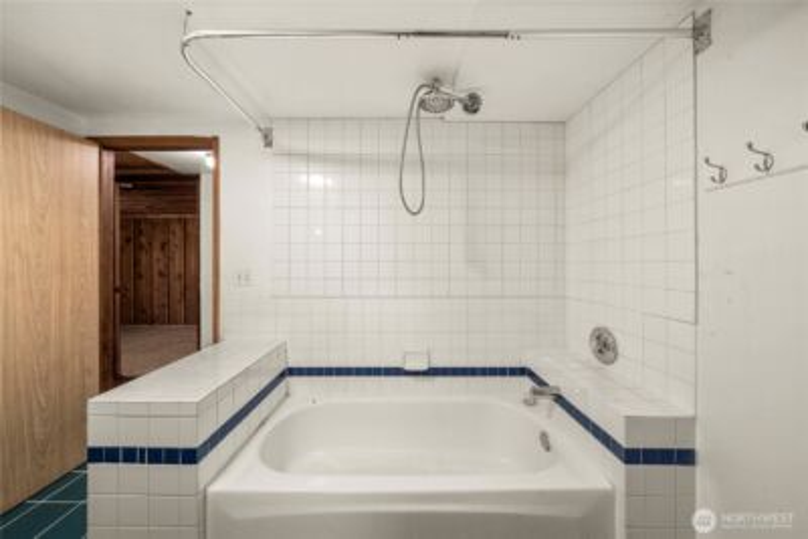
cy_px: 270
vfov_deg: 90.1
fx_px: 269
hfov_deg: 112.6
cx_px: 404
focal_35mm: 12
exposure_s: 1/25
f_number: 7.1
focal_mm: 12
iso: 1000
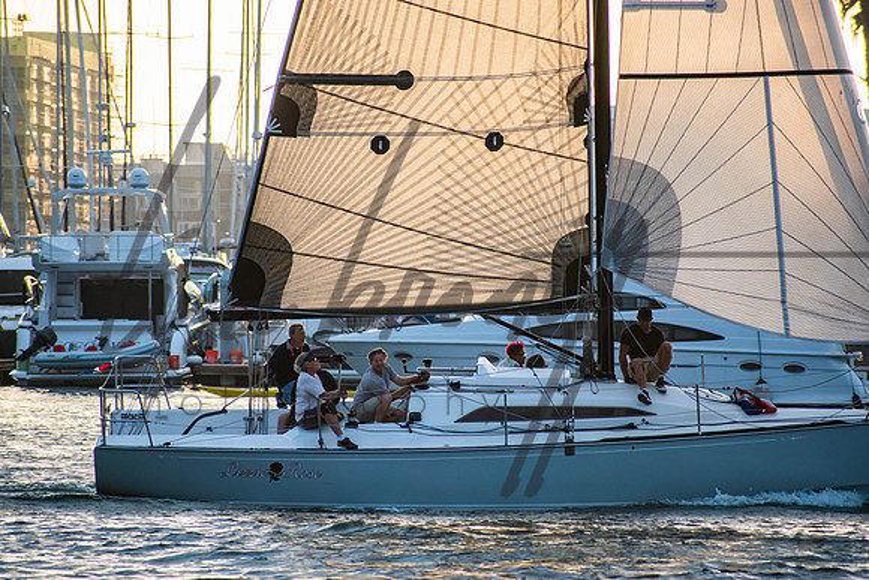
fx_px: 10865
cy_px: 290
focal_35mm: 450
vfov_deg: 3.1
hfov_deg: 4.6
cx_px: 434
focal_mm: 300
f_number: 6.3
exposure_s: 1/500
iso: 800
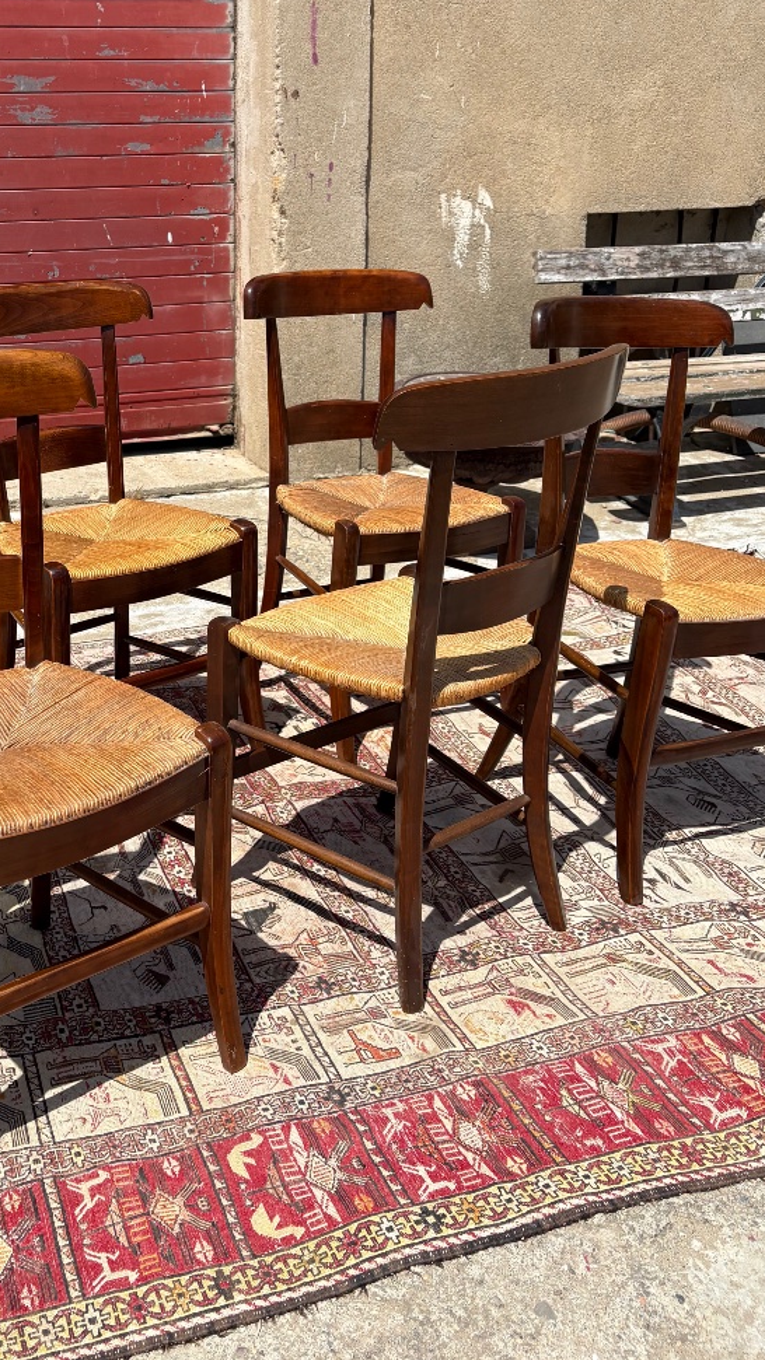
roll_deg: +0.4
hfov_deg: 32.9
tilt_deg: -14.2
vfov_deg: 56.1
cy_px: 524
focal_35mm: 35
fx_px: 1262
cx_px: 170
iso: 50
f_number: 1.6
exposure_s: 1/4065
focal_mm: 5.96
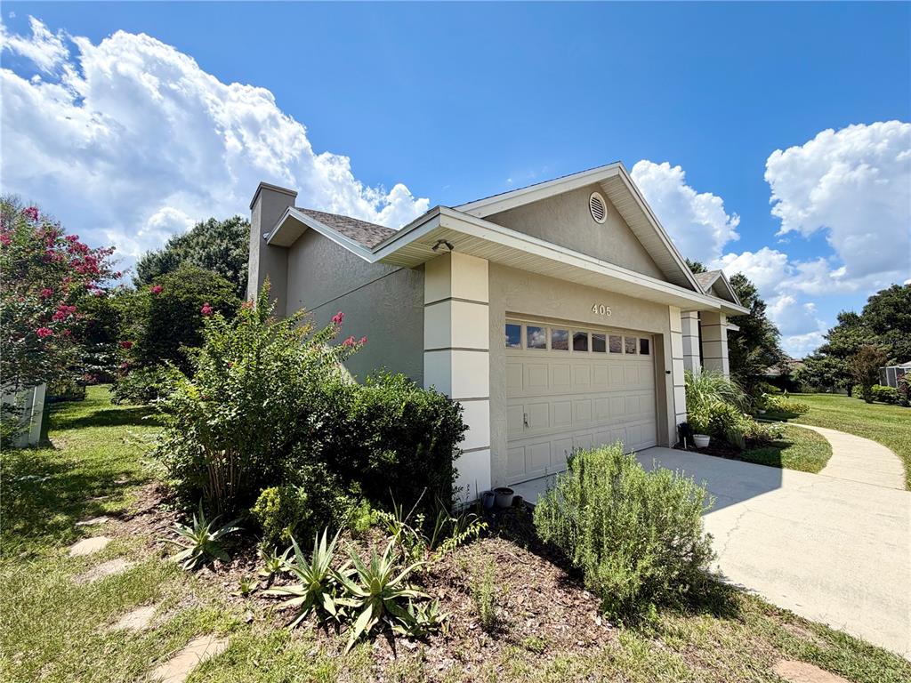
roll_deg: +0.5
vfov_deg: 85.7
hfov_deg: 102.1
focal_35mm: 14
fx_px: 368
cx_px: 456
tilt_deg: +6.8
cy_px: 342
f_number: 2.2
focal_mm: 2.22
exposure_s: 1/853
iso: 20
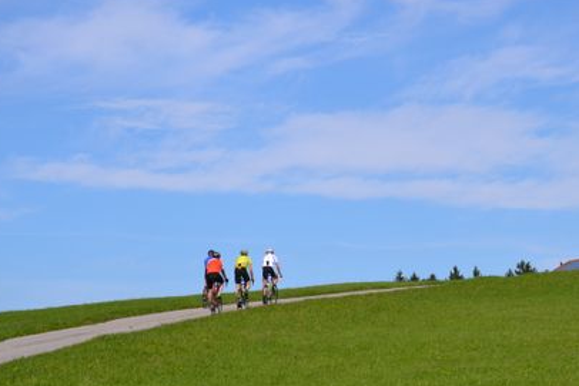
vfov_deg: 8.6
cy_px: 212
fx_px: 2584
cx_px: 344
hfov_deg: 12.8
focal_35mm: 161
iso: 400
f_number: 6.3
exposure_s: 1/1600
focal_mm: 85
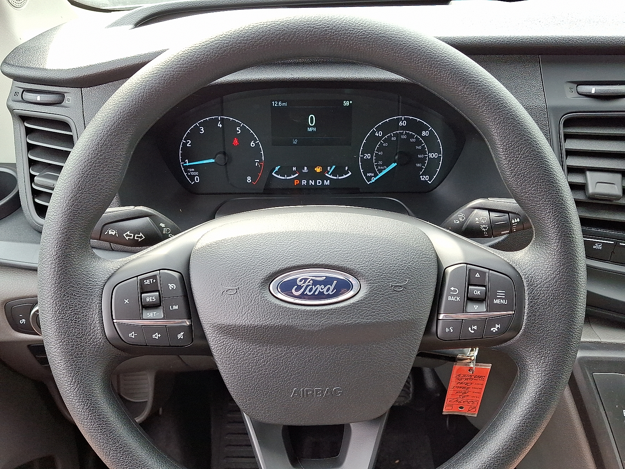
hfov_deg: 69.4
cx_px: 312
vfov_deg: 54.9
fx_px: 451
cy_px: 234
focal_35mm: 25
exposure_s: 1/120
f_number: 1.8
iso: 31
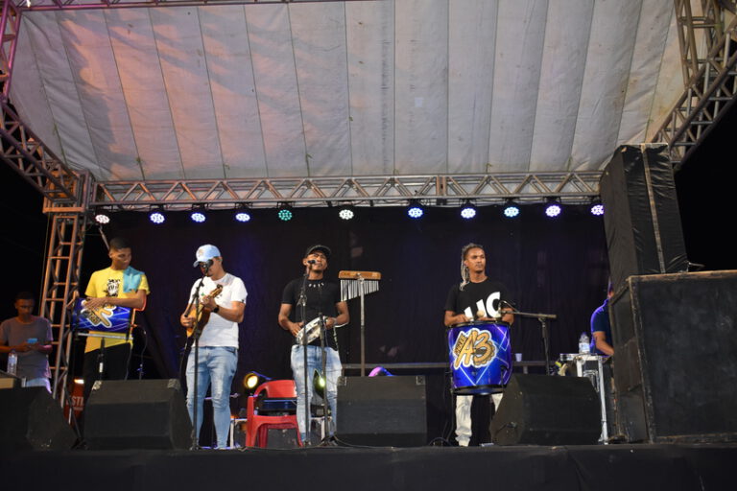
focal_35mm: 42
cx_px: 368
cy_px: 246
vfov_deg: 31.9
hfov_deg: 46.4
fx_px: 860
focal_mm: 28
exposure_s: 1/60
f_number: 4.2
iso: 900
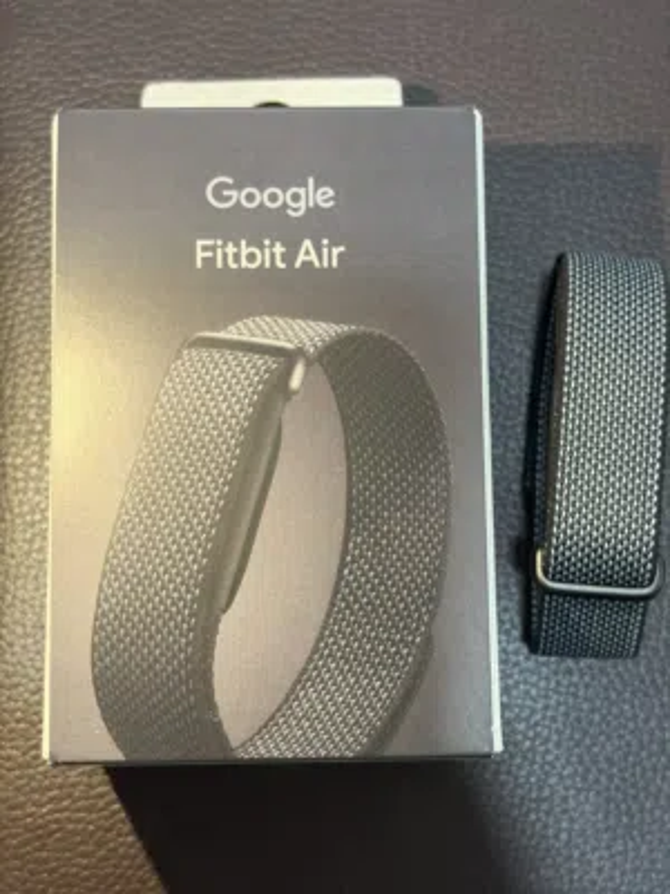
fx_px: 1342
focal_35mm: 52
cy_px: 447
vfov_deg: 36.8
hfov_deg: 28.0
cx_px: 335
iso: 125
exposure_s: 1/50
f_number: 1.6
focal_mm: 5.96
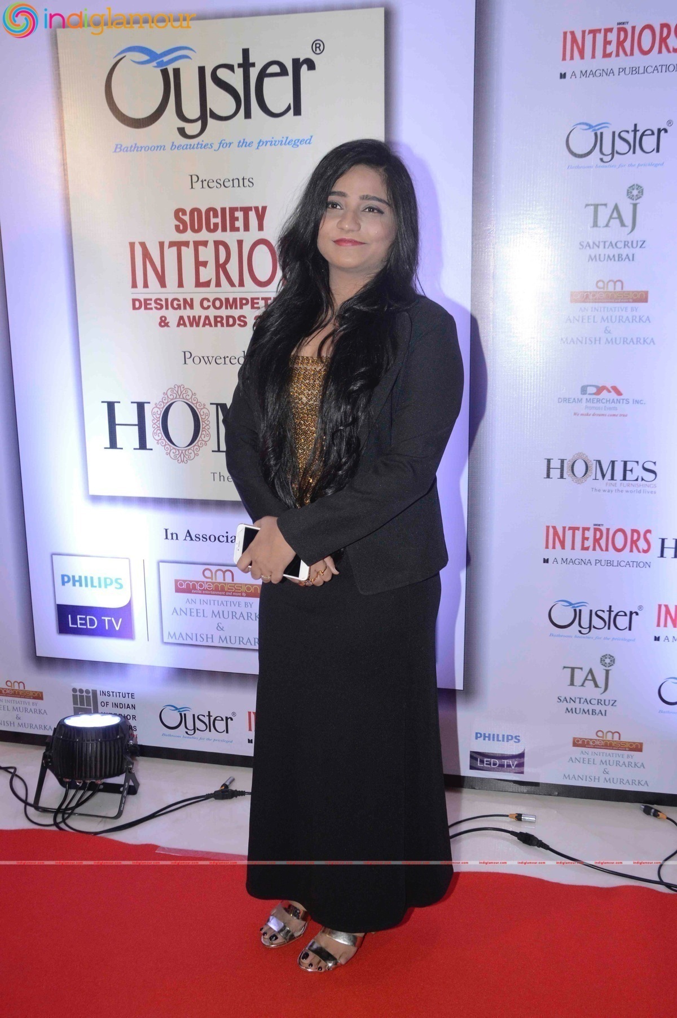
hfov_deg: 39.9
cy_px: 509
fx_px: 933
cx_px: 338
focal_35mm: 33
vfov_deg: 57.3
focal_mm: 22
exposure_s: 1/160
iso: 800
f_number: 7.1
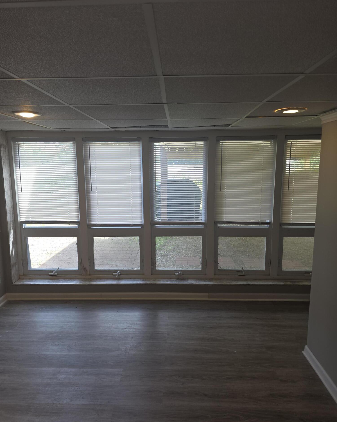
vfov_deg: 70.3
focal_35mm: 24
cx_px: 168
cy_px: 206
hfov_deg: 58.8
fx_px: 299
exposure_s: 1/60
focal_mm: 6.3
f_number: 1.7
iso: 16
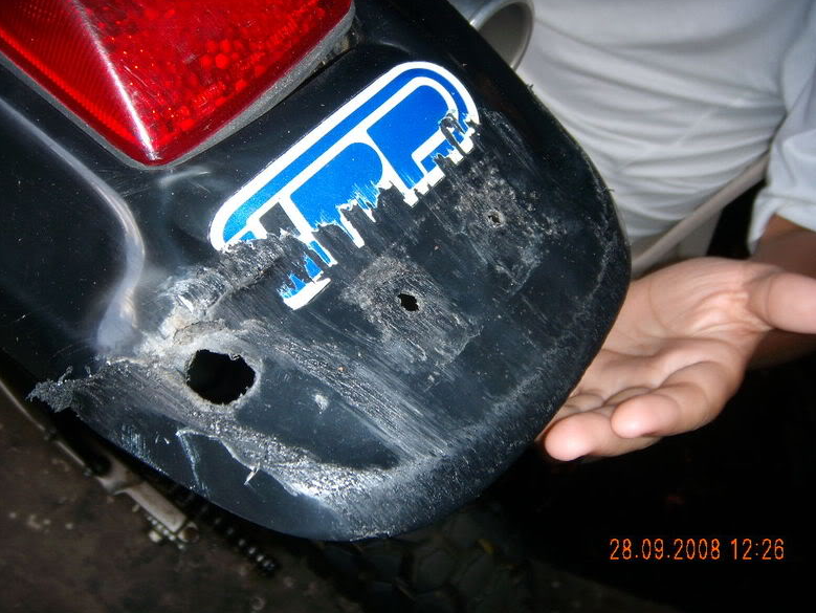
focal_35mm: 39
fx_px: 920
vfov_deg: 36.8
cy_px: 300
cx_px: 400
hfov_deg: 47.8
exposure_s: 1/60.2
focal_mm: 6.4
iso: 64
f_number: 3.5
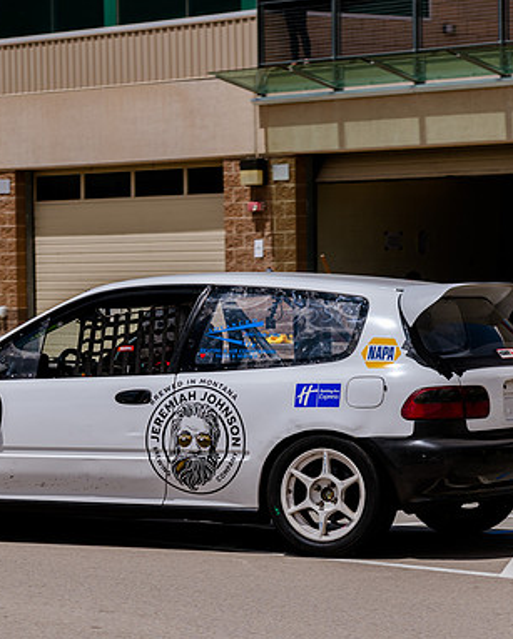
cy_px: 327
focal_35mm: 141
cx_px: 118
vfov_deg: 13.7
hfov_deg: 10.9
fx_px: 2673
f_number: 7.1
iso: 64
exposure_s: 1/500
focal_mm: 86
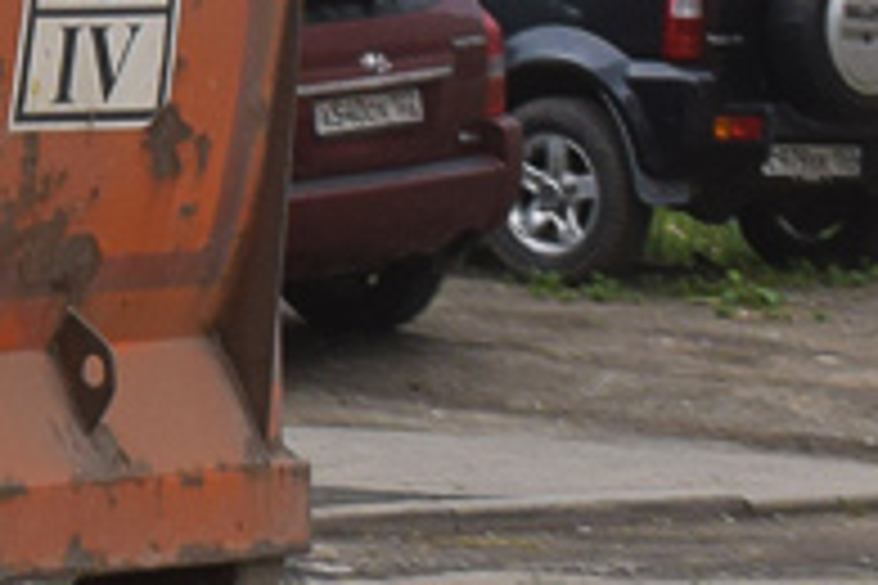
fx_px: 6316
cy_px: -140
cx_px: -1702
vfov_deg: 5.3
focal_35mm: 259
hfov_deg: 7.1
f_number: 7.1
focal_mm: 28
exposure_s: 1/200
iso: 400
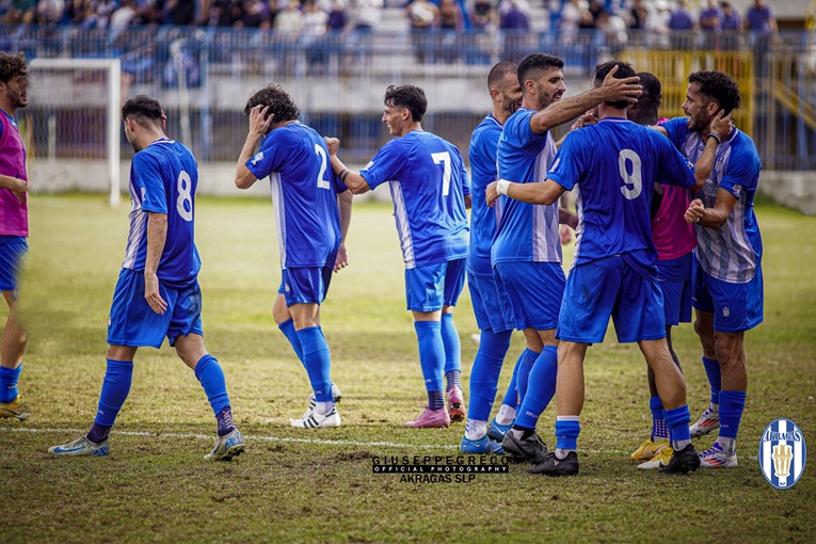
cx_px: 408
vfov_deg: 6.9
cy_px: 272
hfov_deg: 10.3
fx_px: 4533
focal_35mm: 200
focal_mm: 200
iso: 250
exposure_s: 1/640
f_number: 2.8
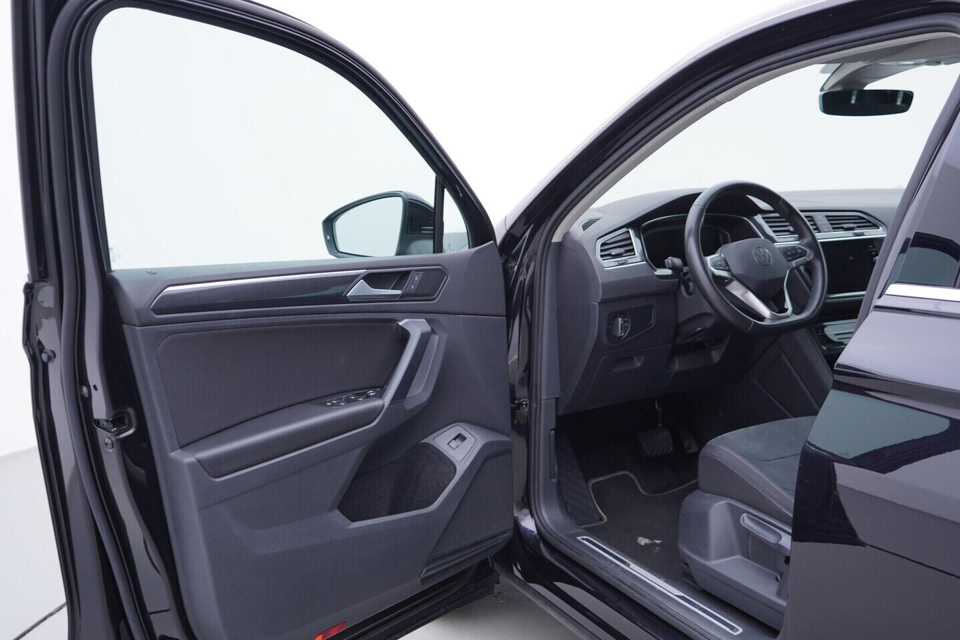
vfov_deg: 36.9
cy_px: 320
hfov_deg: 53.1
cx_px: 480
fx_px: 960
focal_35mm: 36
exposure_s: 1/50
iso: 125
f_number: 3.2
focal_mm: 24
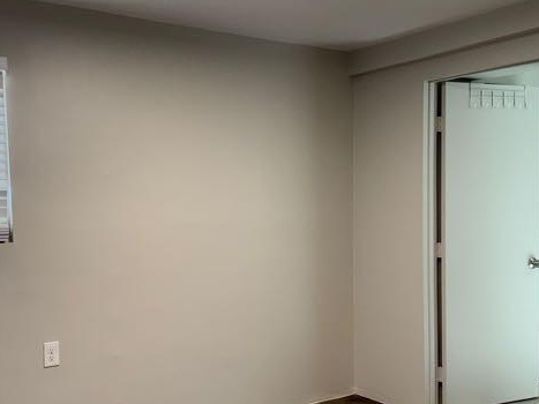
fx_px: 669
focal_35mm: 43
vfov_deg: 33.6
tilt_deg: -2.9
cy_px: 222
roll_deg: +2.3
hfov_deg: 43.5
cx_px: 203
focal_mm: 6.76
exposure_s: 1/120
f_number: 1.78
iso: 160
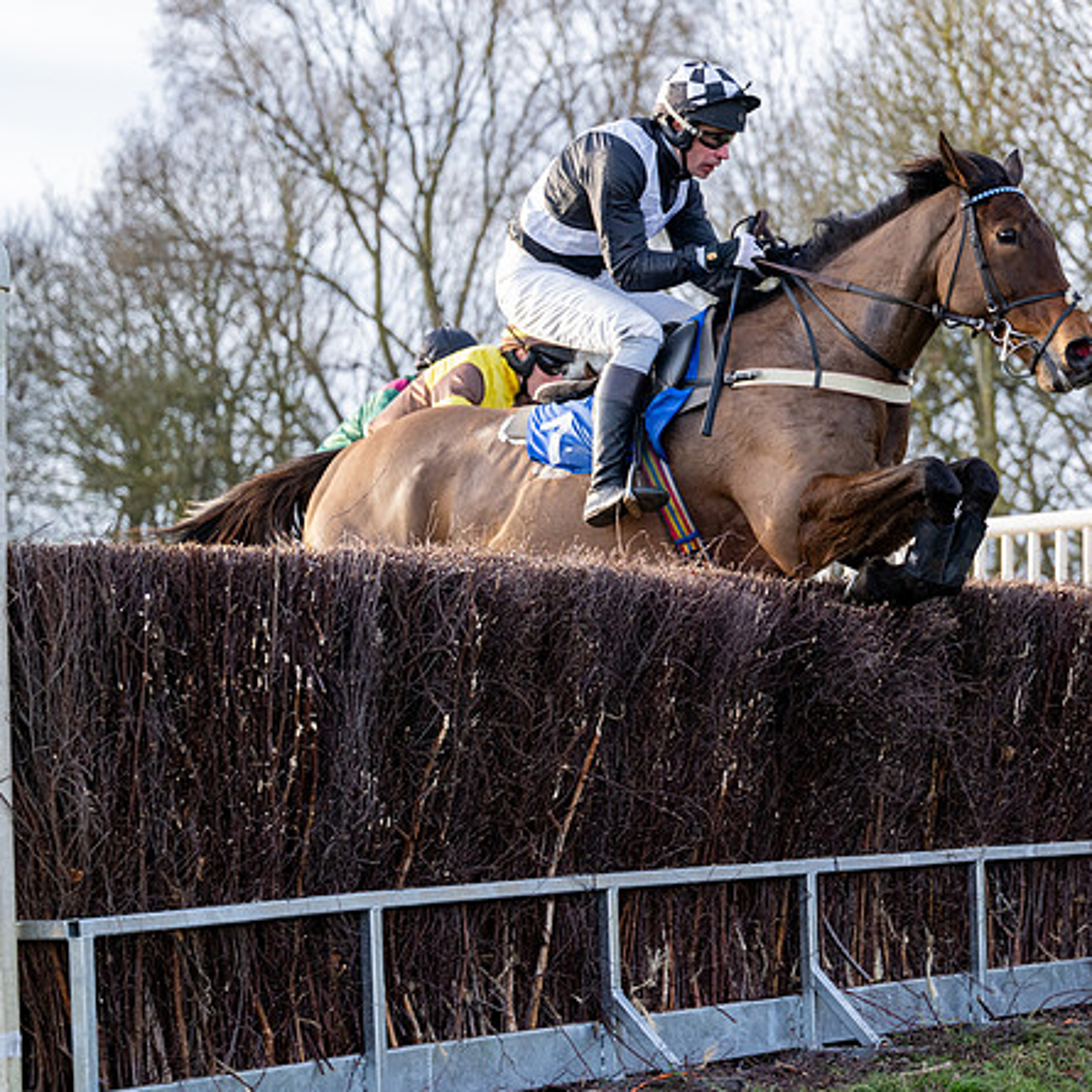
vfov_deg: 17.6
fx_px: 3533
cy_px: 588
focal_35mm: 99
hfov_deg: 17.5
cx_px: 705
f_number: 2.8
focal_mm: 70
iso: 800
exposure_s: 1/1600
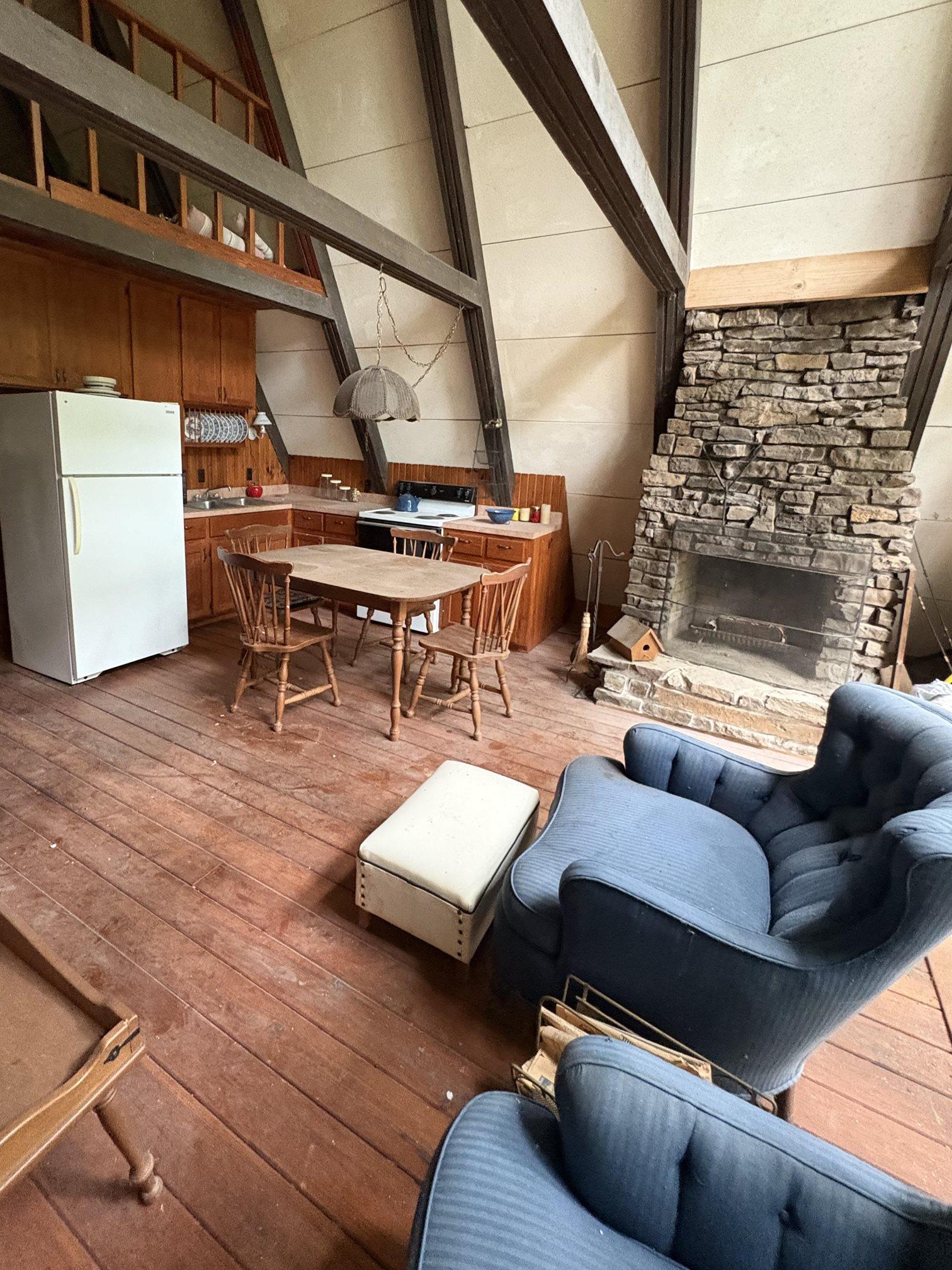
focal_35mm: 16
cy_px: 559
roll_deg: -3.0
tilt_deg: -9.5
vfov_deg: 94.1
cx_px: 421
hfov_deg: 77.8
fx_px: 587
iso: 800
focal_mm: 2.22
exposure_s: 1/60
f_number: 2.2
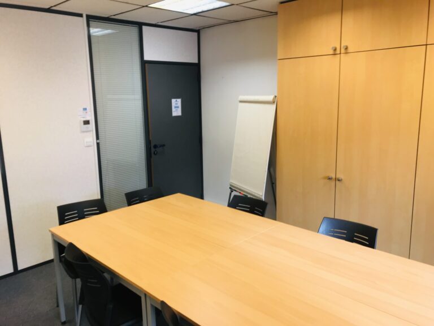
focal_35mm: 28
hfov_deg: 63.4
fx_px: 351
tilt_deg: -9.9
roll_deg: -0.4
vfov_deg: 49.7
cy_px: 163
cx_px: 217
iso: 25
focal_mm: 3.99
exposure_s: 1/50
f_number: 1.8
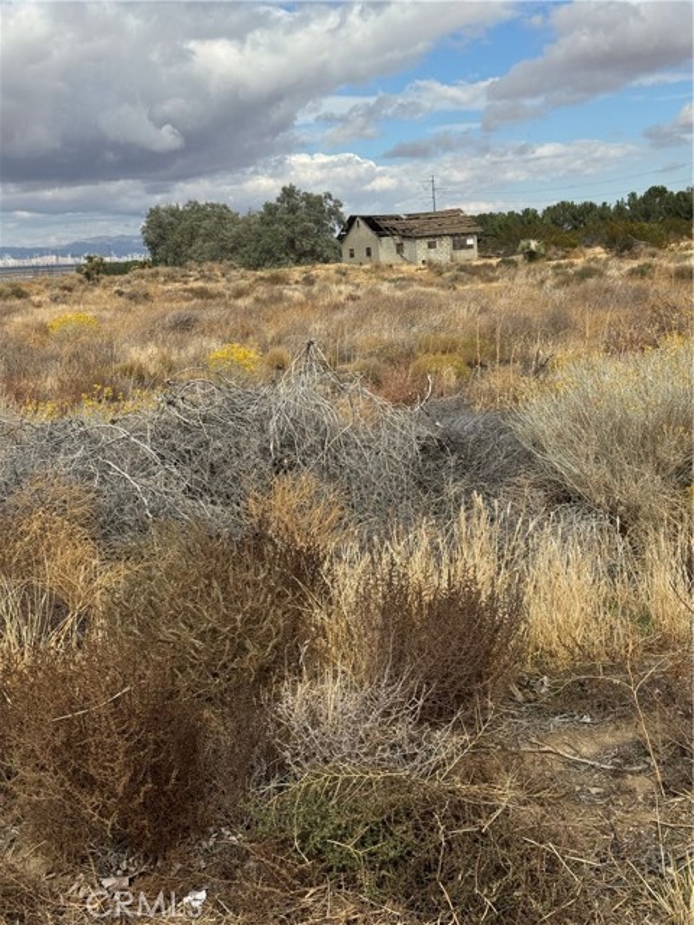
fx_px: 1283
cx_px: 347
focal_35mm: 48
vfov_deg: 39.7
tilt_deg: -8.1
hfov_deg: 30.3
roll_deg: +4.7
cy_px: 462
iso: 80
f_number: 1.78
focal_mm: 6.76
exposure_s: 1/6410
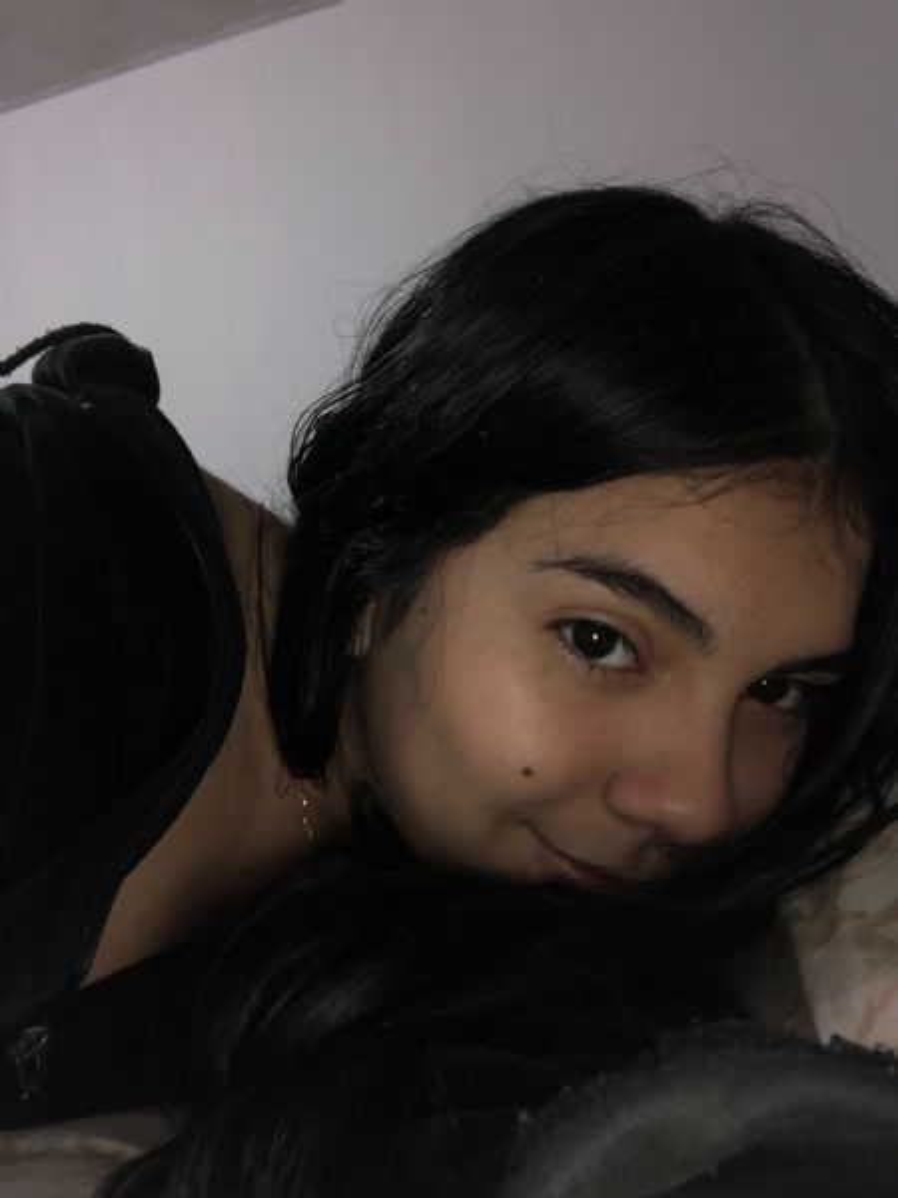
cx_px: 449
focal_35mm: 32
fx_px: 1107
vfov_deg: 56.8
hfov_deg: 44.2
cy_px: 599
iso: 80
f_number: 2.2
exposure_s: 1/16
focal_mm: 2.87
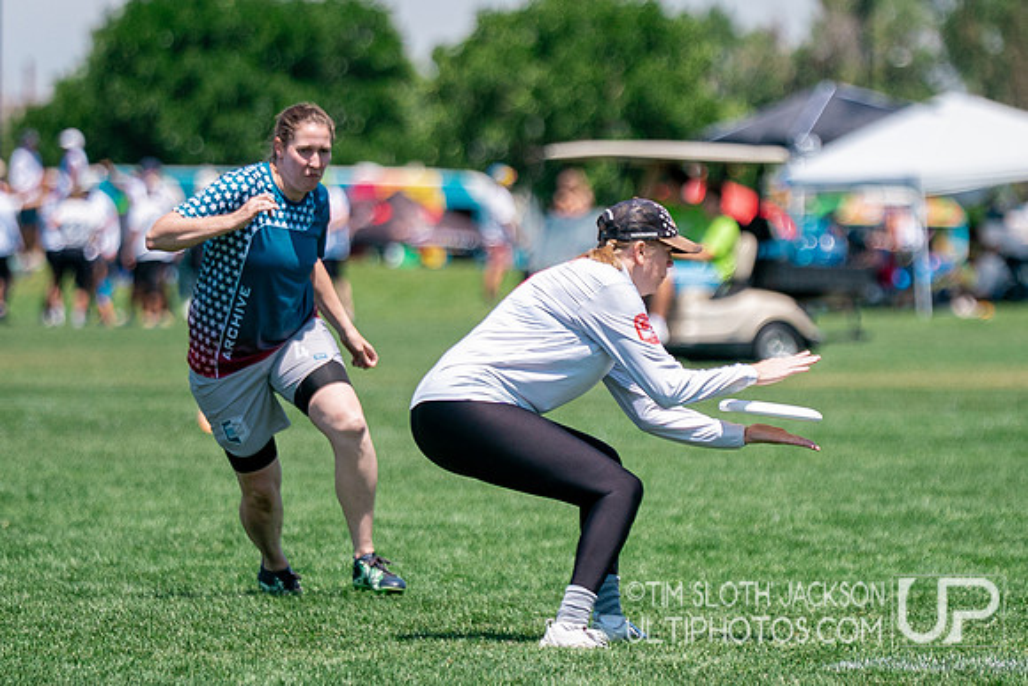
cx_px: 707
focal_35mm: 453
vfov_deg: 3.0
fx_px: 12934
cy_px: 392
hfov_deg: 4.6
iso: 250
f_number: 2.8
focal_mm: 200
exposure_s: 1/5000
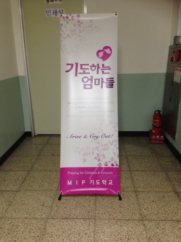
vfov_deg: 55.4
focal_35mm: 33
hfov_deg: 42.9
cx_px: 90
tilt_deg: -14.0
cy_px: 121
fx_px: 230
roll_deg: +1.5
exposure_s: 1/20
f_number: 2.4
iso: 200
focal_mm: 4.12
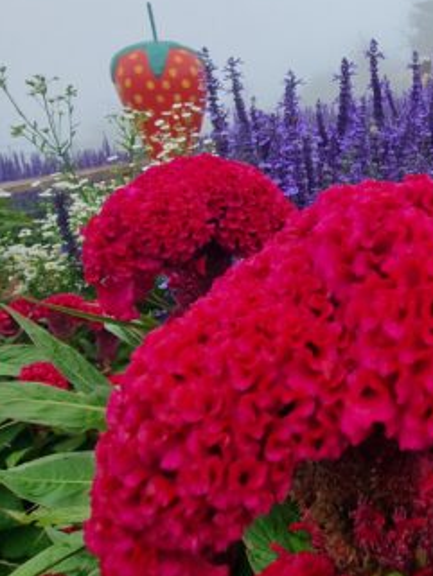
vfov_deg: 61.9
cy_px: 192
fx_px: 467
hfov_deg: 42.8
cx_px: 434
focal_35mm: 28
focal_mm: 2.2
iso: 50
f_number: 2.2
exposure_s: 1/379
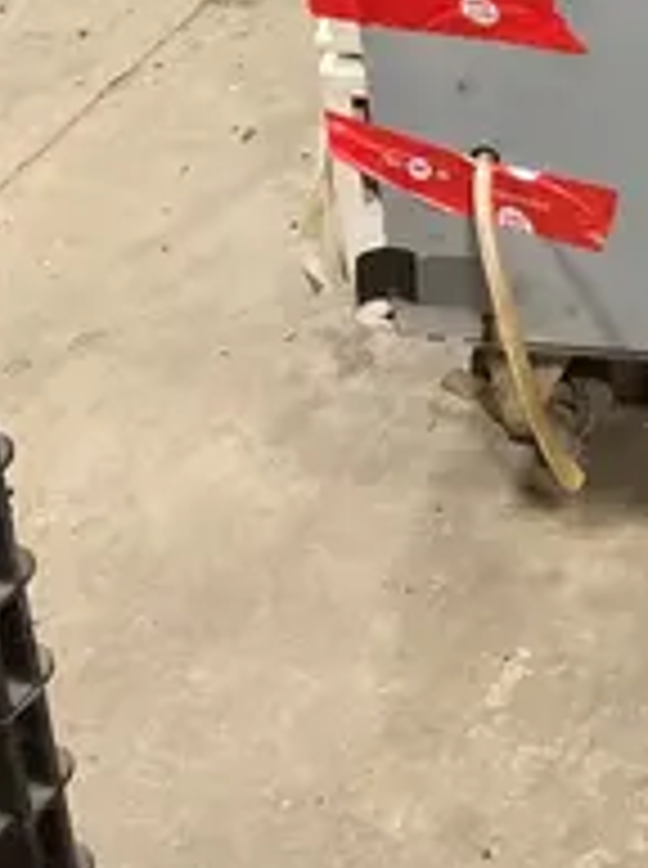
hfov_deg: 13.3
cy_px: -600
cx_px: 1197
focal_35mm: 99
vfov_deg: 17.0
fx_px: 2479
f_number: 1.8
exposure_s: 1/60
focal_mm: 4.25
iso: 125
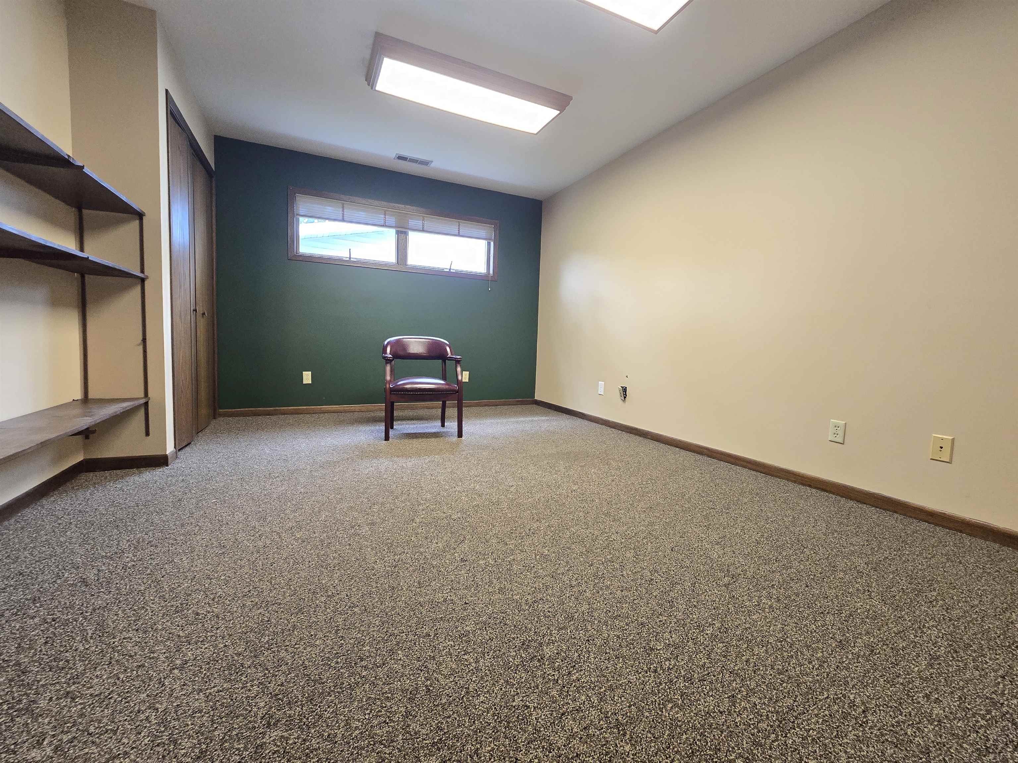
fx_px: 382
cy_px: 382
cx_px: 509
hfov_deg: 106.2
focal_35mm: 13
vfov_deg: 89.9
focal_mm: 2.2
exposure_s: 1/60
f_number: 2.2
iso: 500
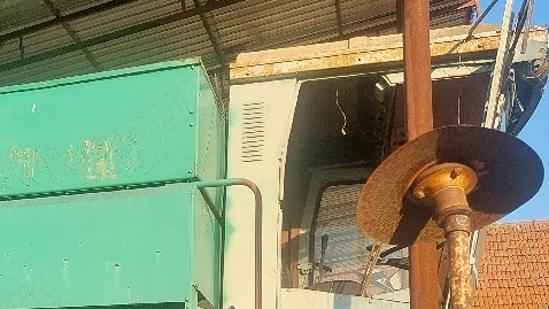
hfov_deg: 33.8
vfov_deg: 19.8
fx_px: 830
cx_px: 17
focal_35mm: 57
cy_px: 370
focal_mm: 5.23
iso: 40
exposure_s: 1/714
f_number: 1.8
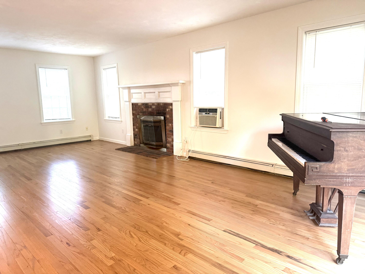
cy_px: 137
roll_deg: +1.3
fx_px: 253
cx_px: 182
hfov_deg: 71.6
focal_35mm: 24
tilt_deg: -6.8
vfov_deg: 56.8
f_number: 1.78
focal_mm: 6.76
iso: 400
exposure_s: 1/60
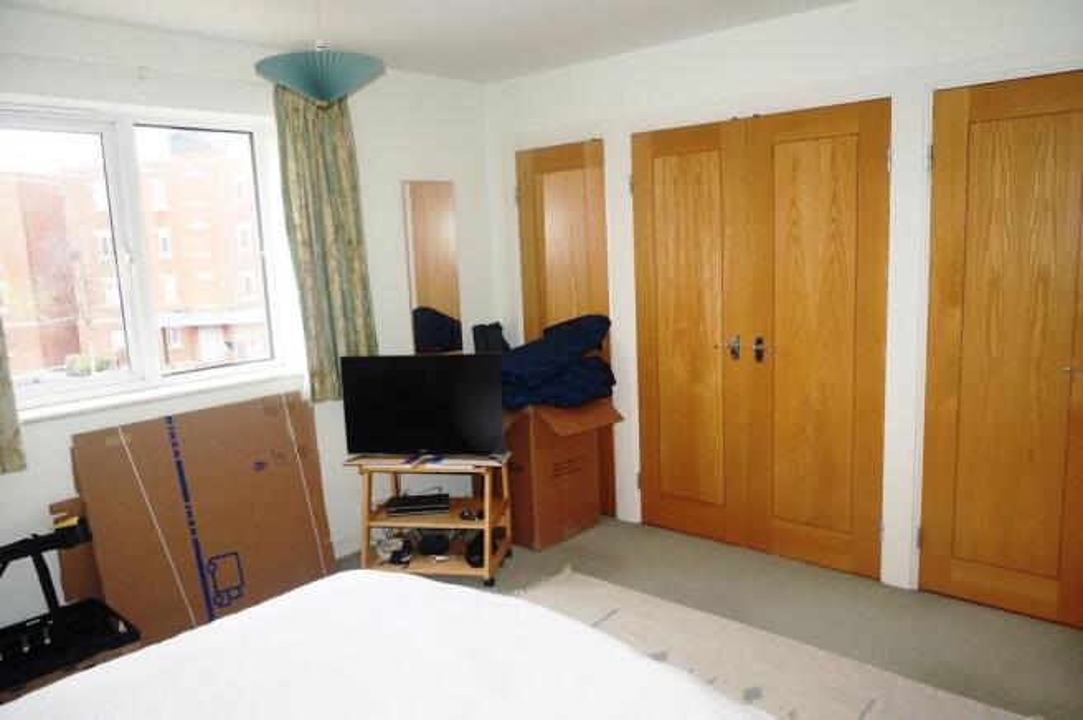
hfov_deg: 70.5
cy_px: 360
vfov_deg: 50.3
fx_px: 766
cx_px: 542
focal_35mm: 26
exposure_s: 1/160
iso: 1000
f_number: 4
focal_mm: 17
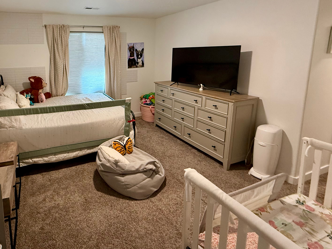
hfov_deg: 78.1
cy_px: 82
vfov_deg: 64.2
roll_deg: +0.8
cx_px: 101
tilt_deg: -8.3
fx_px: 192
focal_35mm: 20
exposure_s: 1/60
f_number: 2.2
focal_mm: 2.22
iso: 400
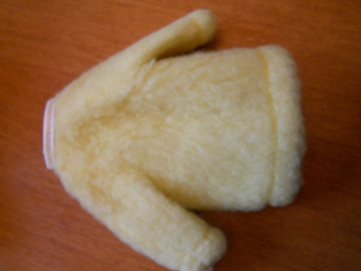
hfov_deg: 56.8
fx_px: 334
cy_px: 136
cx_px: 180
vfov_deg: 44.2
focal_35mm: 32
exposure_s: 1/25
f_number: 3.5
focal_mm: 5.8
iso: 400
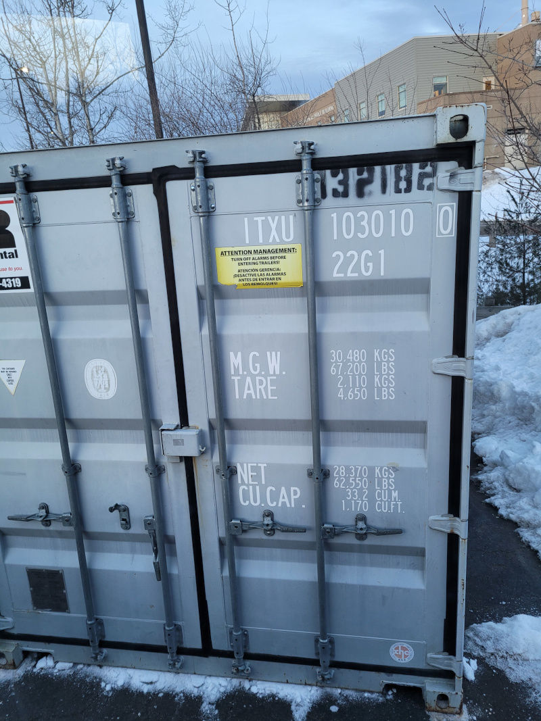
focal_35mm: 26
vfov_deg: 67.3
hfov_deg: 53.1
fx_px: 542
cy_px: 360
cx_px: 270
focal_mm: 5.4
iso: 125
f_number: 1.8
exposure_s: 1/120
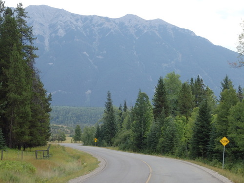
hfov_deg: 26.7
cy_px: 92
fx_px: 515
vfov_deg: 20.2
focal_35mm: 73
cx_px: 122
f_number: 5.7
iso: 160
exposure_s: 1/160
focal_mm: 13.1
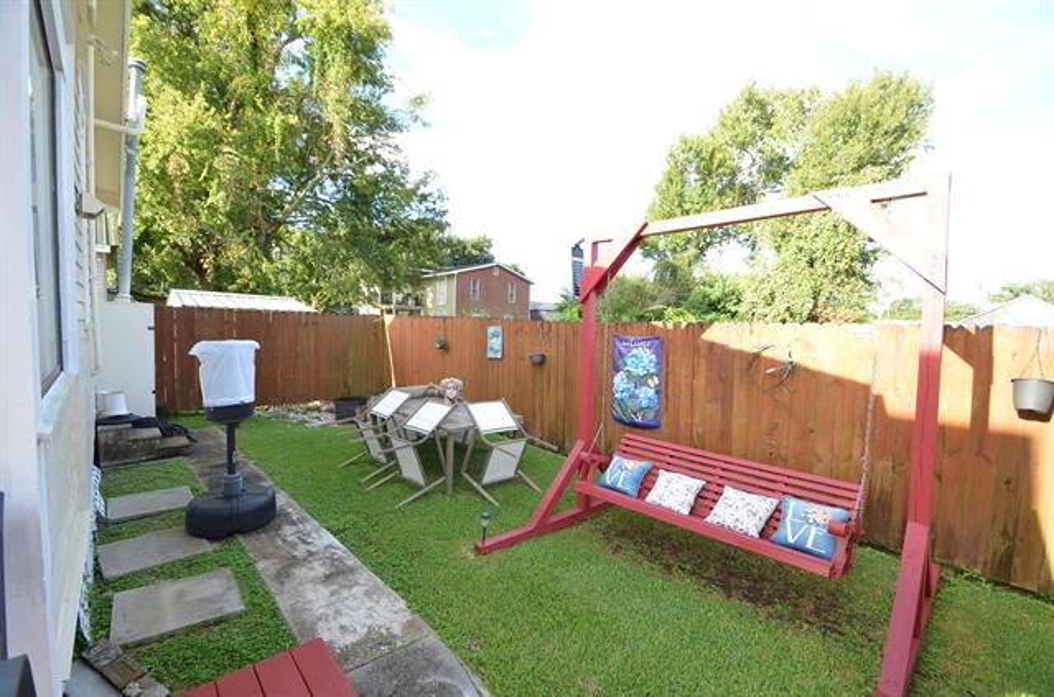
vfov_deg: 77.0
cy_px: 348
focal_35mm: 15
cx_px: 527
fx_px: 438
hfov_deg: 100.5
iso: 200
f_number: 5.6
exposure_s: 1/125
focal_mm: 10
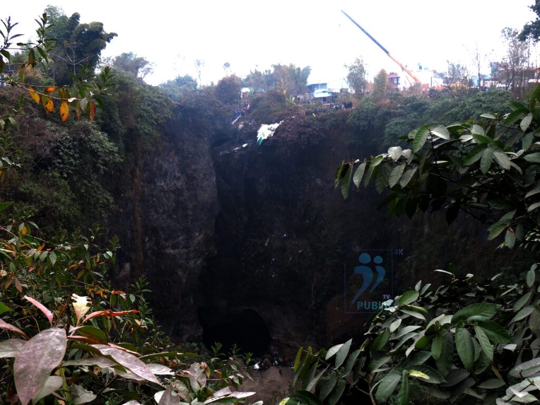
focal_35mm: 50
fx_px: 780
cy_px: 202
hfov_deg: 38.2
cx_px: 270
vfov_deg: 29.1
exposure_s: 1/50
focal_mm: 8.9
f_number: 3.6
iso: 100
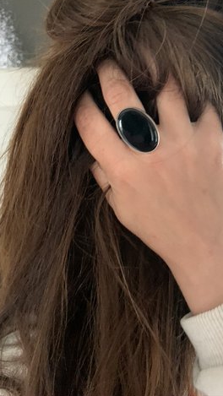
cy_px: 195
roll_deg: +2.8
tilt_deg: -18.2
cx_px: 132
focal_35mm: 29
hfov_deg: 40.1
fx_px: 305
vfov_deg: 66.1
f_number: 1.8
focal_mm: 4.25
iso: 800
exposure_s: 1/30
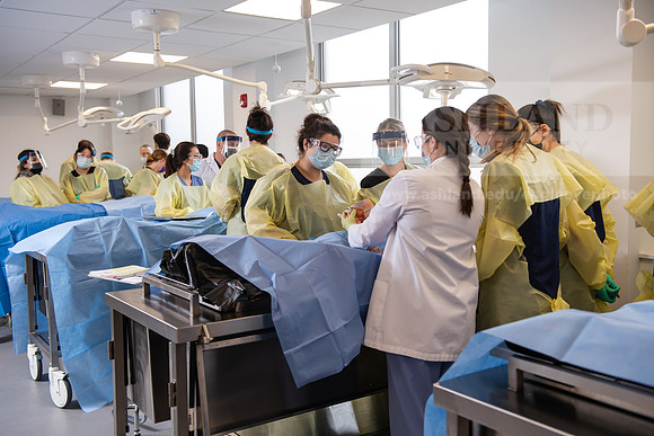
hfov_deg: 50.7
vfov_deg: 35.1
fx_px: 690
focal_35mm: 38
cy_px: 218
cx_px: 327
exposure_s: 1/200
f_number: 4
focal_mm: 38
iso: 500
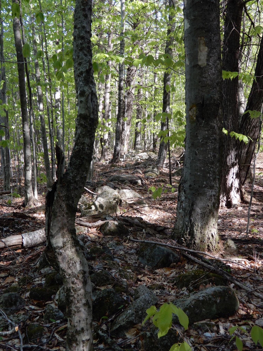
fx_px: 456
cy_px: 176
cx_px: 132
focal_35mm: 45
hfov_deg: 32.2
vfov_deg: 42.1
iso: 80
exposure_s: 1/50
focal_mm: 8
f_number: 4
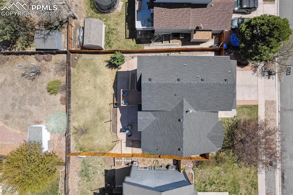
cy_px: 98
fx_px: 179
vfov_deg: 57.1
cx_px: 146
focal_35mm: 22
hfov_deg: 78.6
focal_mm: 8.4
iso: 100
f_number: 2.8
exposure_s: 1/1000
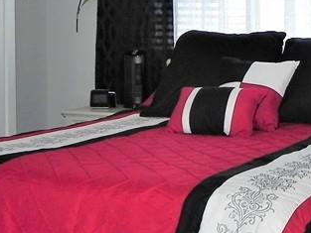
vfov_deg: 17.4
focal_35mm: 85
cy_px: 91
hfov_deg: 22.6
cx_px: 259
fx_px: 764
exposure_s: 1/90.7
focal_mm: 4.6
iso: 160
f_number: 3.5
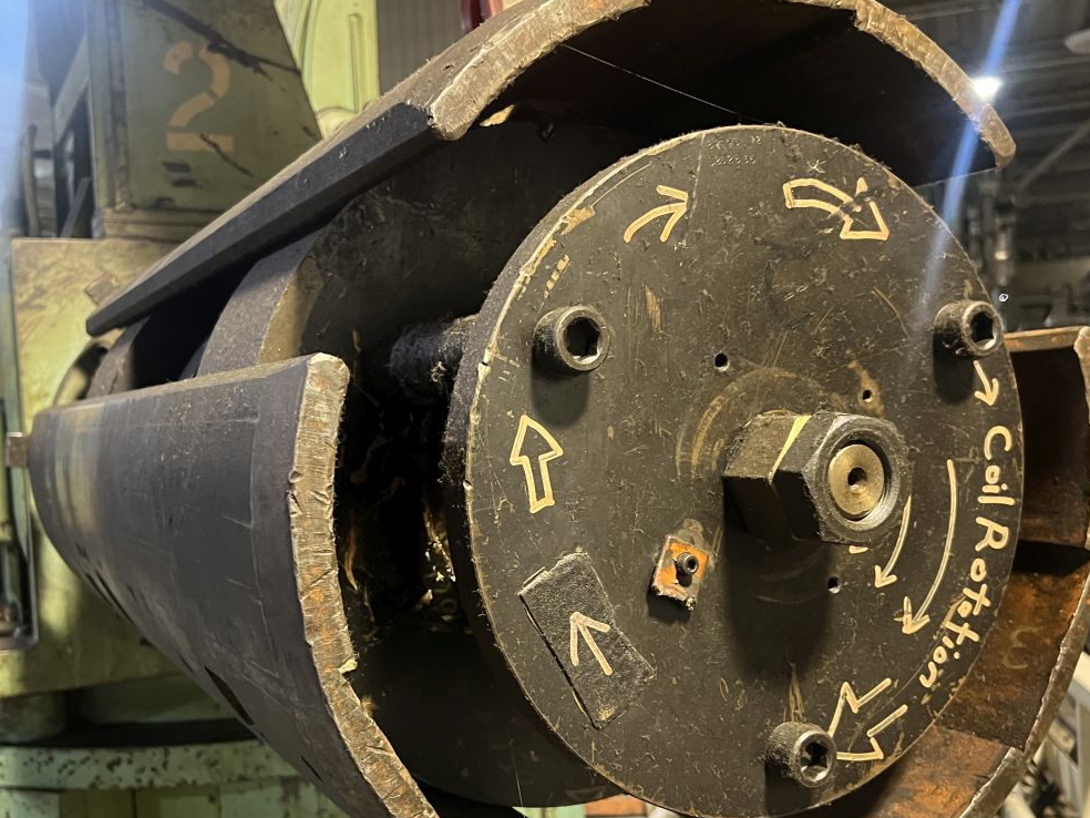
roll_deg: +2.5
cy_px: 480
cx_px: 495
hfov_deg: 50.1
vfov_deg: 38.5
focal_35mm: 37
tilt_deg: -4.3
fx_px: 1165
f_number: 1.5
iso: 500
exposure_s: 1/40
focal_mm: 5.7
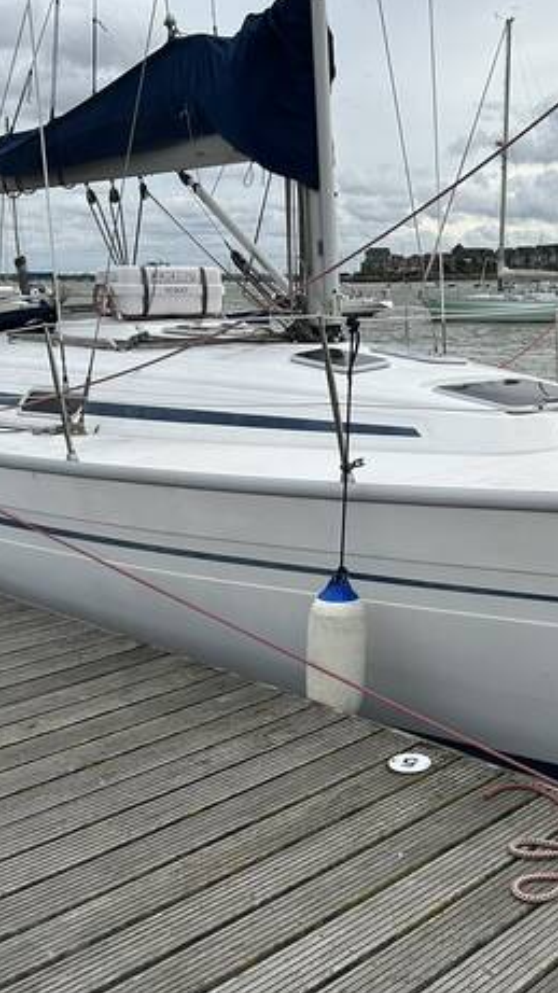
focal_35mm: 43
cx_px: 424
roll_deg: -0.5
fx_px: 1132
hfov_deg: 27.3
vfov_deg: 47.4
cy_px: 522
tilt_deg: -12.8
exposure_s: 1/5587
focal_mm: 5.7
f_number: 1.5
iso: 50
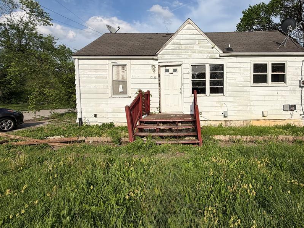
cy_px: 98
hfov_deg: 85.6
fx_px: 158
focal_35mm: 18
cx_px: 195
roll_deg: +0.4
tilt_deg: -1.0
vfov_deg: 71.2
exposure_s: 1/1431
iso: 20
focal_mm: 2.22
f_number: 2.2
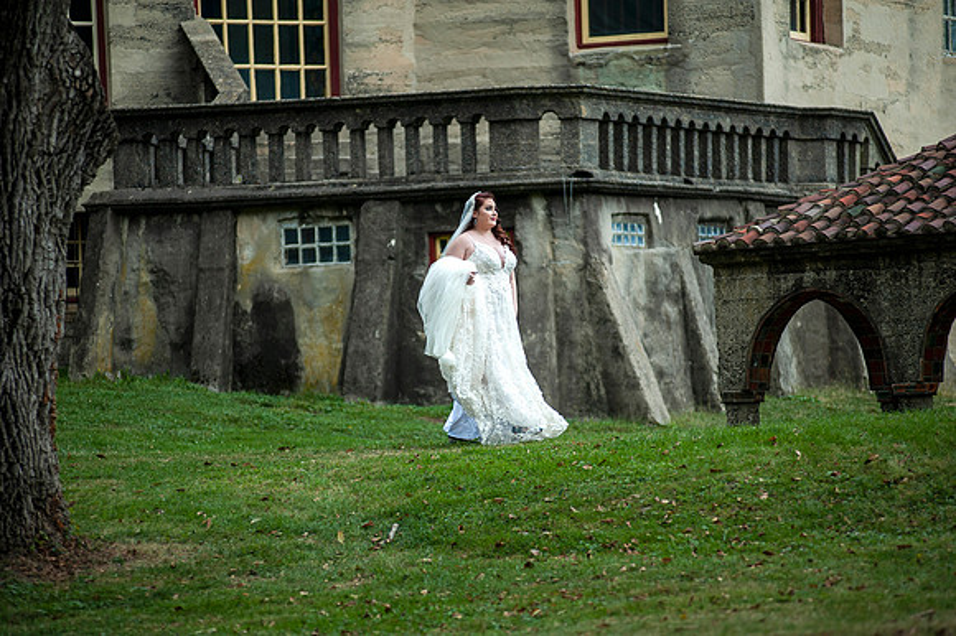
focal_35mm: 200
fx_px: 5308
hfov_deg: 10.3
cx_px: 478
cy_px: 318
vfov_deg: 6.9
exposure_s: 1/2000
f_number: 2.8
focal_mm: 200
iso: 200
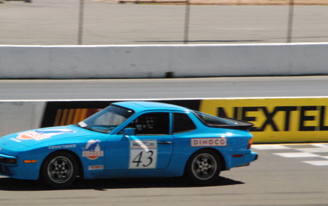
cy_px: 145
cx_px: 110
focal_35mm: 347
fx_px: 3104
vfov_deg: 3.8
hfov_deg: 6.0
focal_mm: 170
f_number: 22
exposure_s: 1/1000
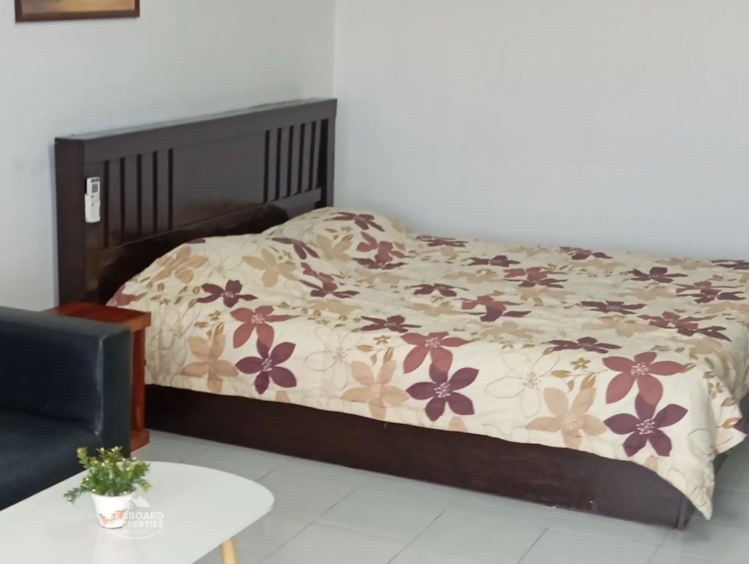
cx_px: 136
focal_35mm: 59
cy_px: 518
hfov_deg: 31.7
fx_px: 1279
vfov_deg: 24.1
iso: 471
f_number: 1.8
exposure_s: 1/50
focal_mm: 4.22
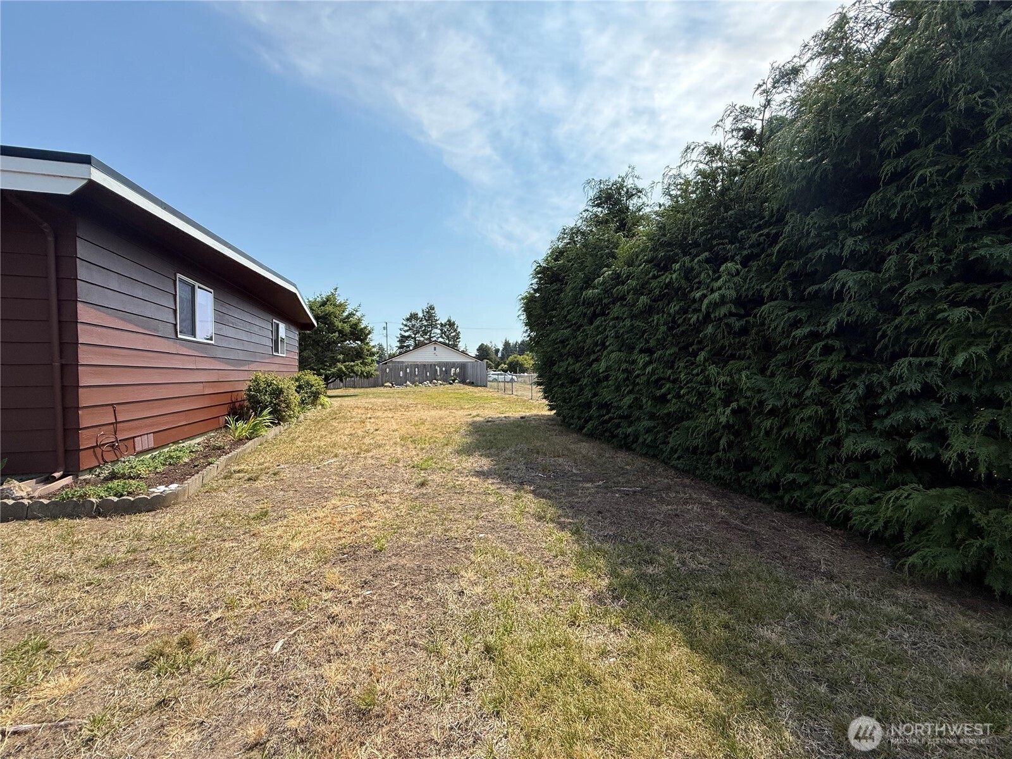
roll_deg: +0.2
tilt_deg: -0.2
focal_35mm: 14
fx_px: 409
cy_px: 380
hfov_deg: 102.1
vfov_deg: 85.7
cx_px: 506
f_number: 2.2
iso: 50
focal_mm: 2.22
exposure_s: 1/1572
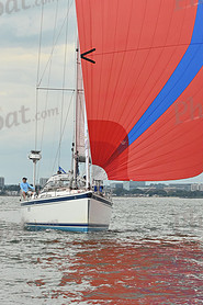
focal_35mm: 167
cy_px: 55
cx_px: 116
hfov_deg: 8.2
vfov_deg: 12.3
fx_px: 1414
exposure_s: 1/1250
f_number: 6.3
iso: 320
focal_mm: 80
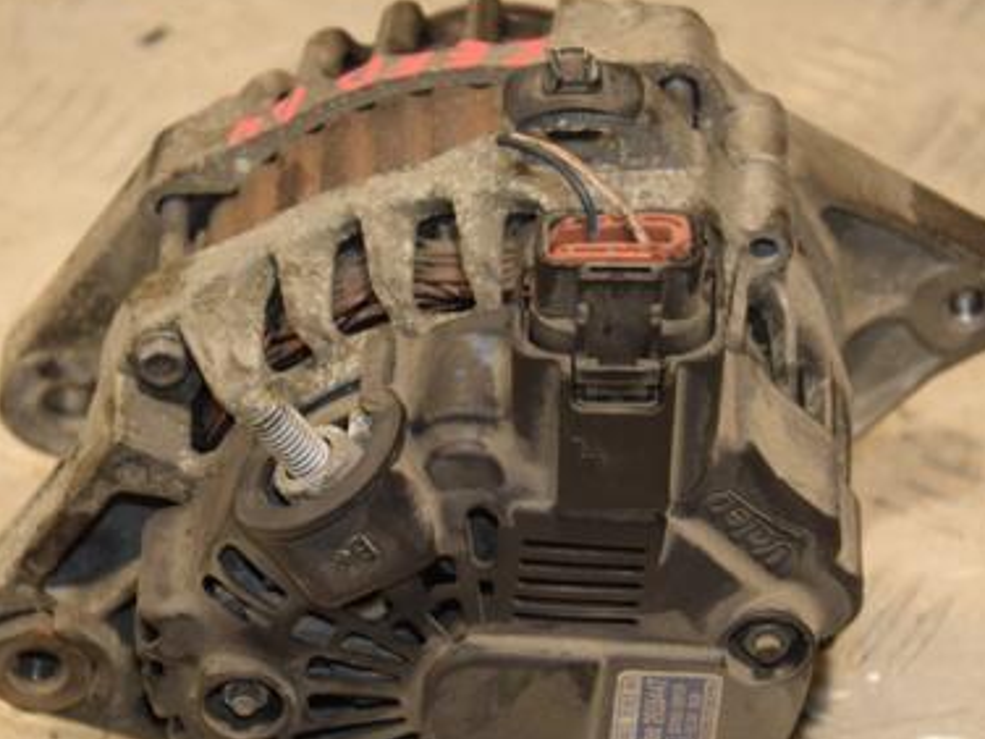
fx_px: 4581
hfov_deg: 12.3
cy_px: 487
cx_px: 445
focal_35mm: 161
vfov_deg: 9.2
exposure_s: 1/125
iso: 800
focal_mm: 70
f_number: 5.3
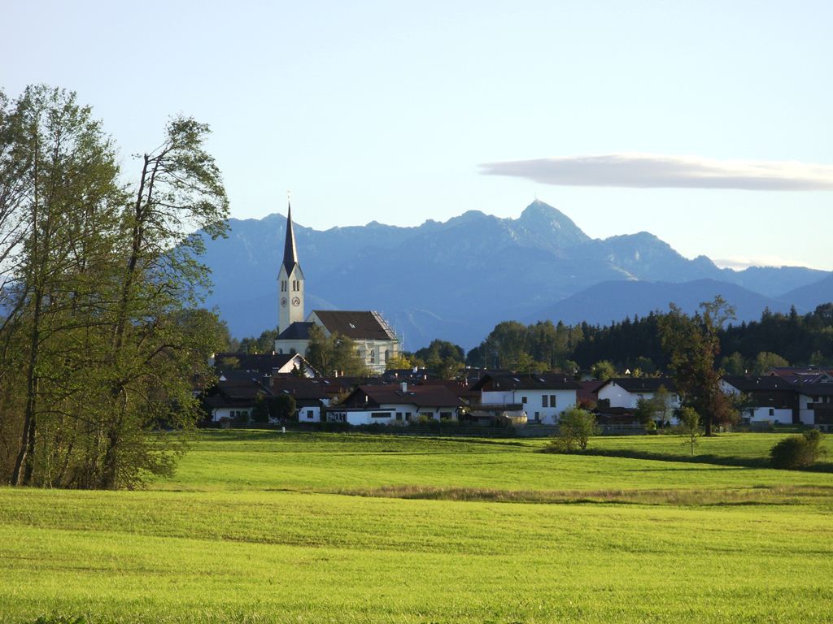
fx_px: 3898
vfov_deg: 9.2
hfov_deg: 12.2
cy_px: 312
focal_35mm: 162
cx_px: 416
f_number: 4.3
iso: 50
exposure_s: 1/209
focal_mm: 26.9
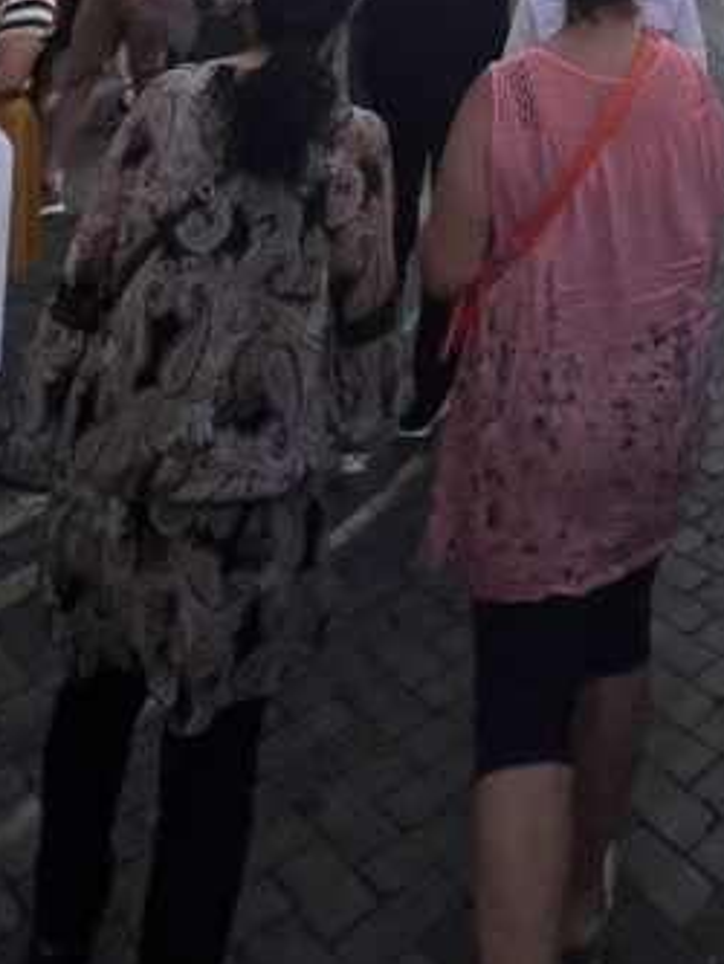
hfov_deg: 32.3
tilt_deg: +13.7
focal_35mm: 40
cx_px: 770
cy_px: -481
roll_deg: +1.2
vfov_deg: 29.0
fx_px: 1115
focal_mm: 1.57
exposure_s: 1/1783
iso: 32
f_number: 1.8
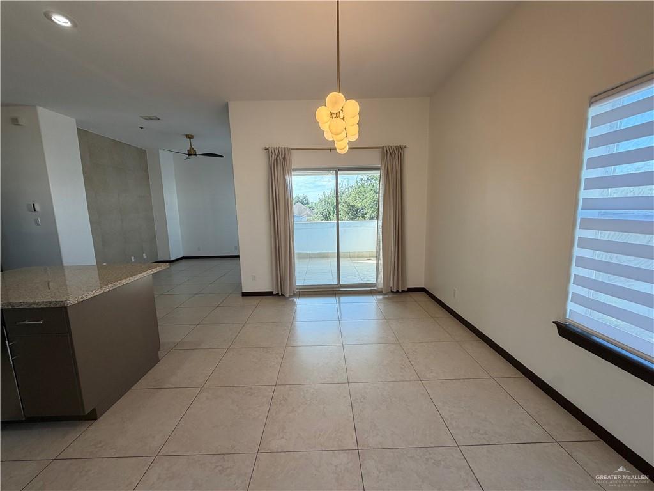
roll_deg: +1.8
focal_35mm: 14
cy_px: 246
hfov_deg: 102.1
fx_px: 265
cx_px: 327
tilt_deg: -7.6
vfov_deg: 85.7
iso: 80
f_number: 2.2
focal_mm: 2.22
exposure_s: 1/120
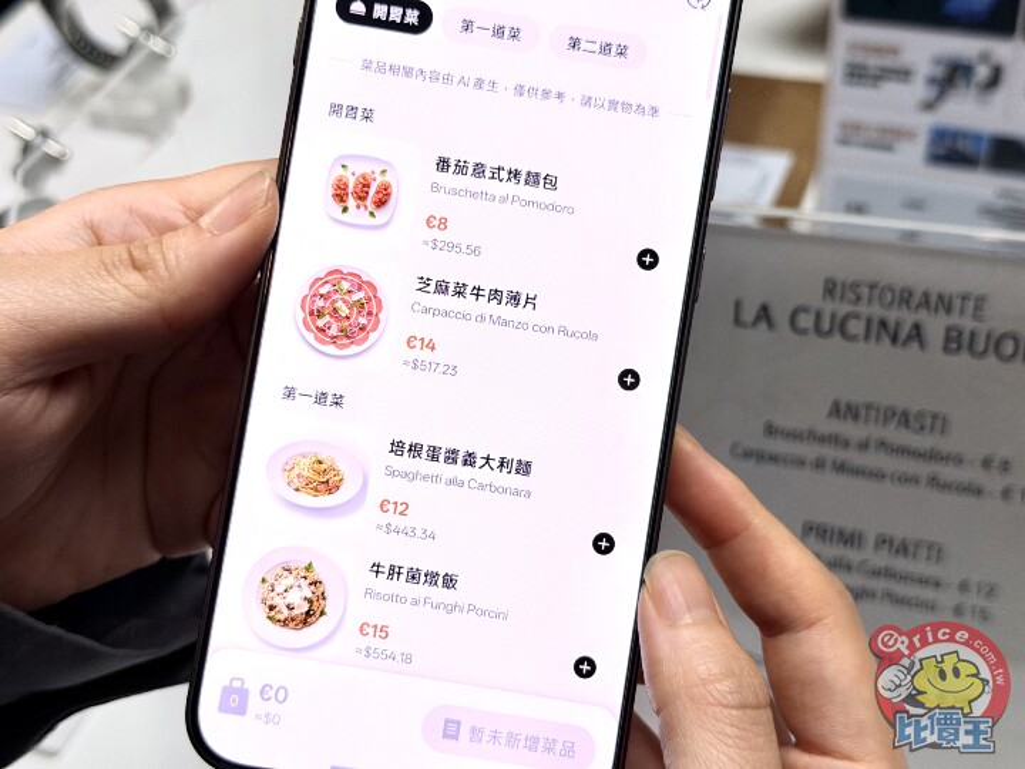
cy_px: 384
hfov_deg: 39.7
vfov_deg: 30.3
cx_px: 512
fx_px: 1421
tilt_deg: -43.7
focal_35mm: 48
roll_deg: +9.3
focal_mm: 6.76
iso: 64
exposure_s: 1/570
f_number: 1.78
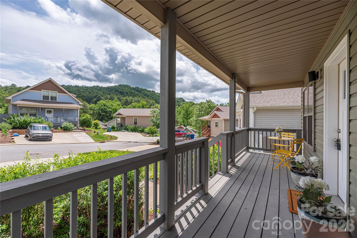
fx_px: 139
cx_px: 178
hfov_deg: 104.2
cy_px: 119
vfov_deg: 81.2
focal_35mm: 14
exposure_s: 1/3200
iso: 320
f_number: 8
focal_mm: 14
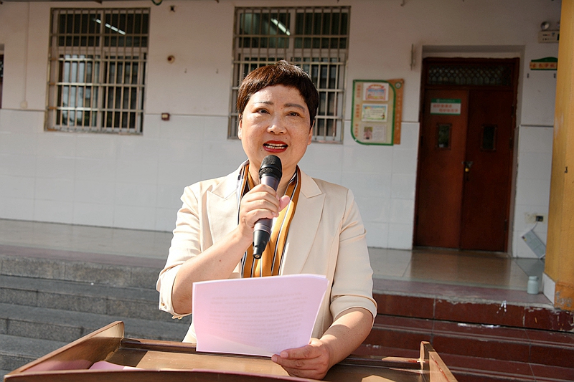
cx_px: 287
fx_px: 669
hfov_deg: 46.4
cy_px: 191
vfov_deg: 31.9
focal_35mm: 42
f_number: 5.6
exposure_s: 1/125
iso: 64
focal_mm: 42
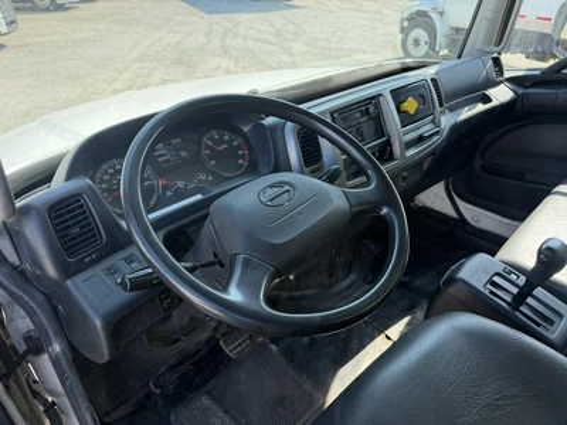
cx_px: 284
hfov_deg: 71.6
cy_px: 212
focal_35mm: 24
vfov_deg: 56.8
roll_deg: -0.8
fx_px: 393
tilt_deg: -31.8
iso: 100
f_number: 1.78
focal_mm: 6.76
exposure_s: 1/735
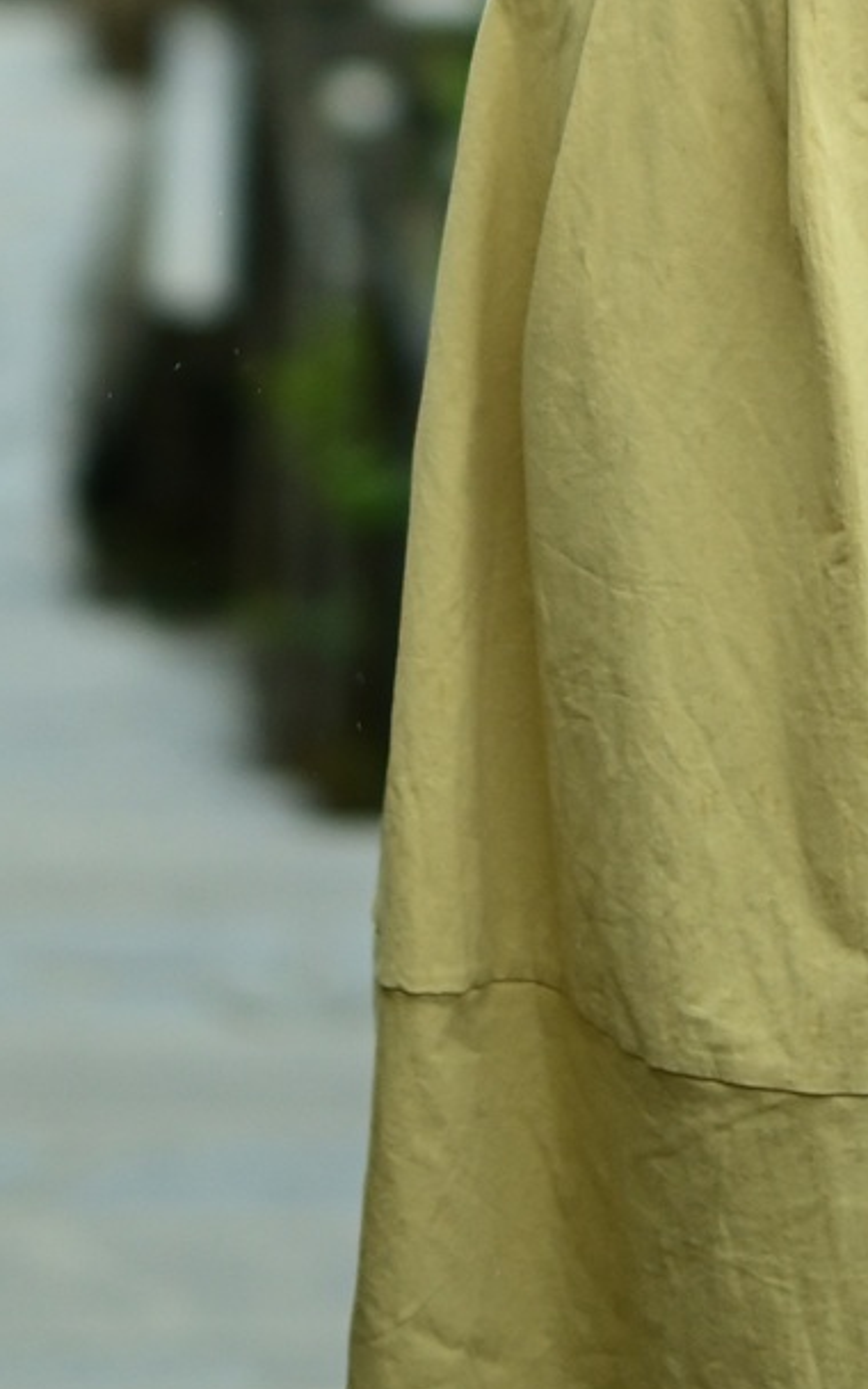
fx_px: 14383
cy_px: -1270
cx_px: 731
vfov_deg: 5.4
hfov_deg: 3.5
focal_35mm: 380
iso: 125
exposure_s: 1/2000
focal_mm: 56
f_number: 1.4
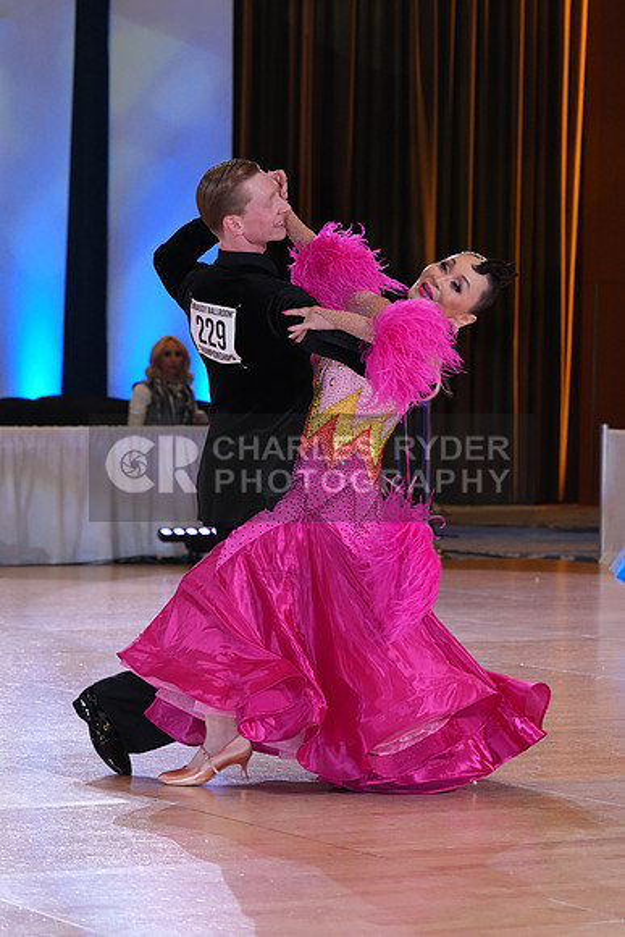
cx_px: 312
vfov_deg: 16.1
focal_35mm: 127
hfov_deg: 10.8
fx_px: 3305
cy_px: 468
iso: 3200
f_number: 6.3
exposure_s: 1/250
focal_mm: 127
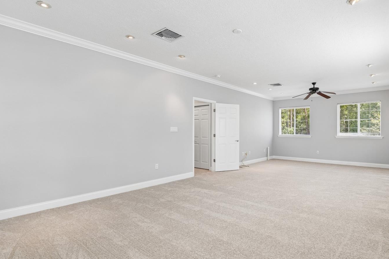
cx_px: 222
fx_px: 194
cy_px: 136
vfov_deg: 67.3
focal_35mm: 18
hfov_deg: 89.4
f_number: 7.1
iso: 100
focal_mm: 10
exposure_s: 1/13
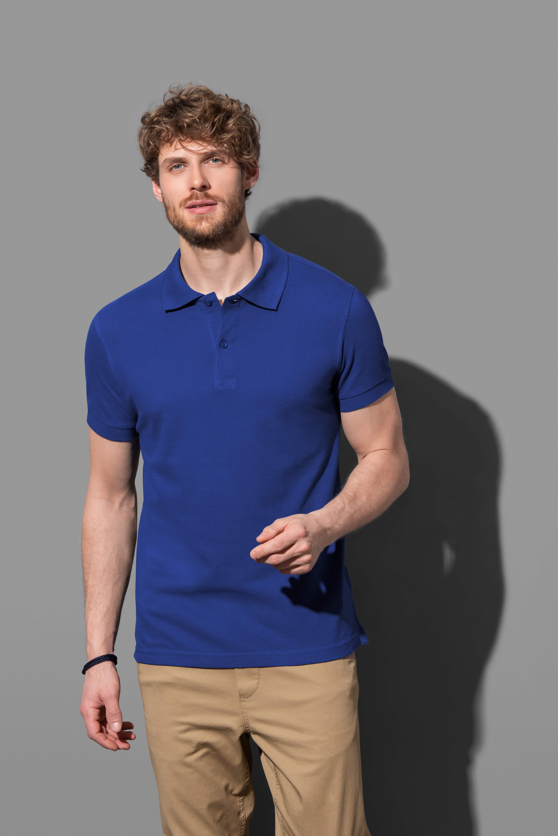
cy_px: 418
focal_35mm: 120
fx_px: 2788
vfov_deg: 17.1
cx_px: 279
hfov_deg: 11.4
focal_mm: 120
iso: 100
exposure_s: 1/125
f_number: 16
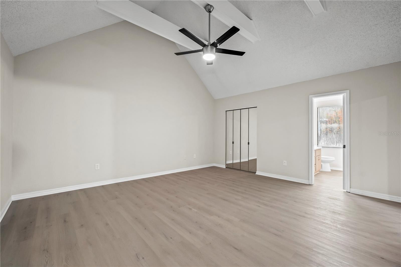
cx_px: 200
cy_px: 134
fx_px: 167
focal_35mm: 15
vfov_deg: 77.2
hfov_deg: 100.5
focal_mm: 15
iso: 400
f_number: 8
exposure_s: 2.5
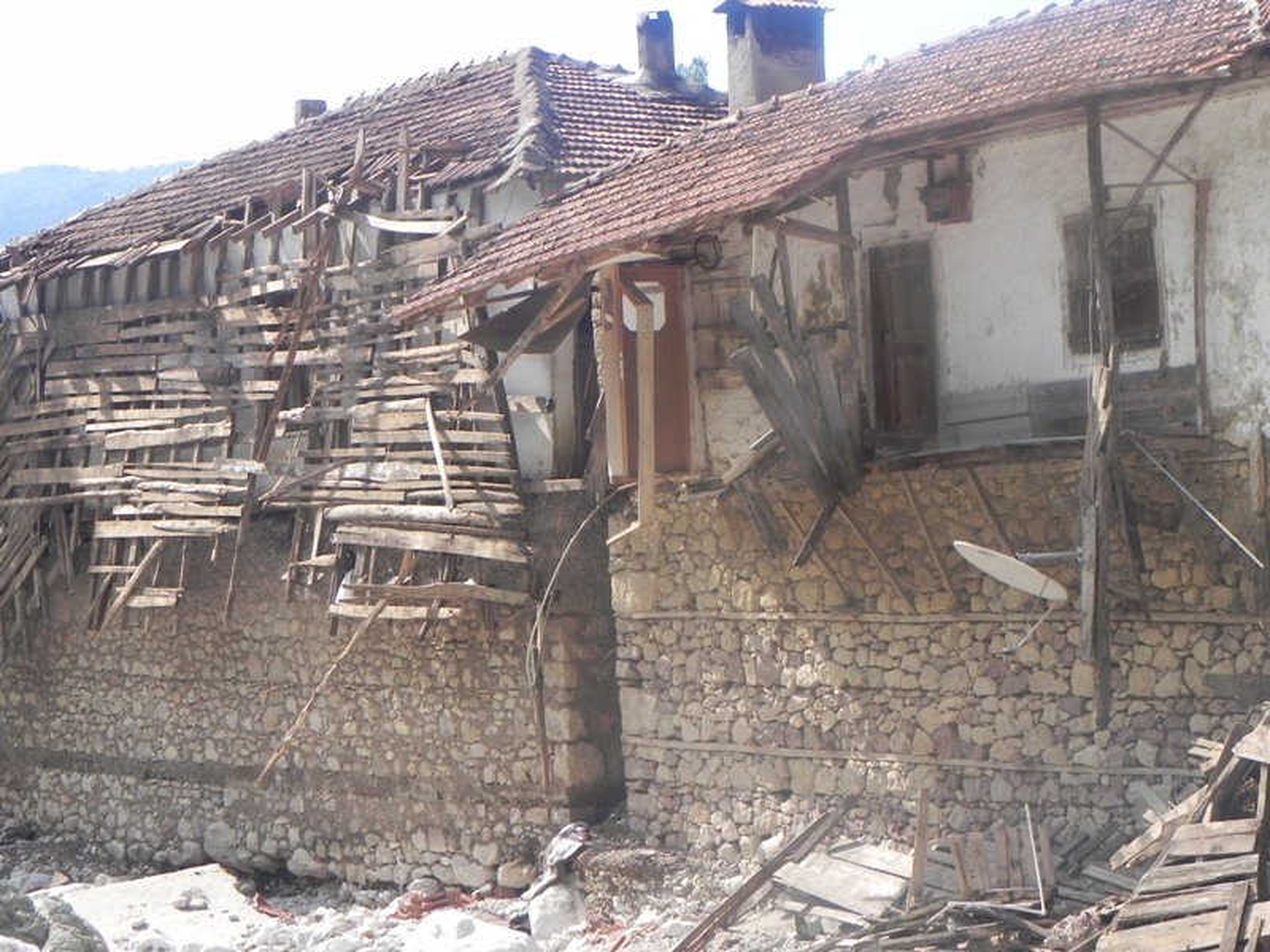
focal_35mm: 85
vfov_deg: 17.4
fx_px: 3119
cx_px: 635
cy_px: 476
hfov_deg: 23.0
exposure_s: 1/309
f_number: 5.6
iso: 160
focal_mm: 15.1
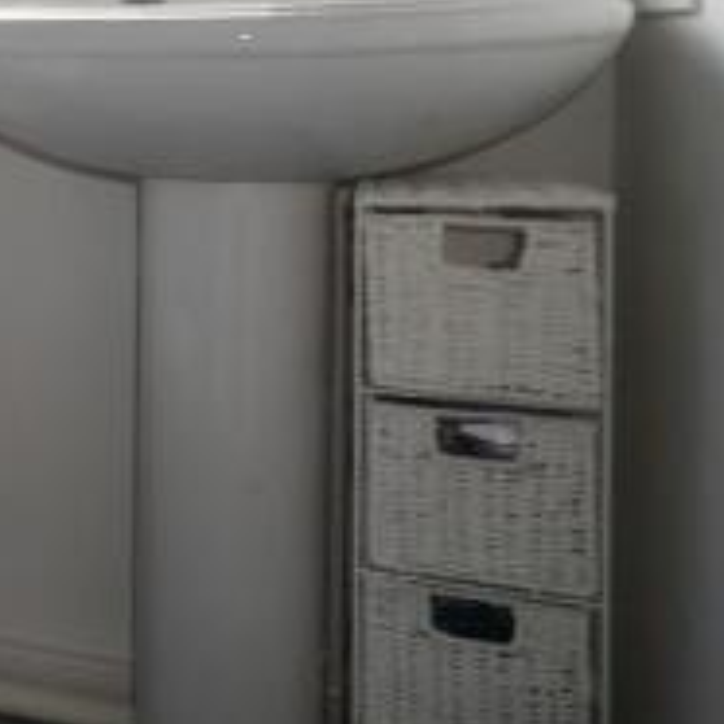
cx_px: -424
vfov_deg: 23.6
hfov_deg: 20.0
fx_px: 1704
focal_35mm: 72
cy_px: 127
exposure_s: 1/2
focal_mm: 16
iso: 200
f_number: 16
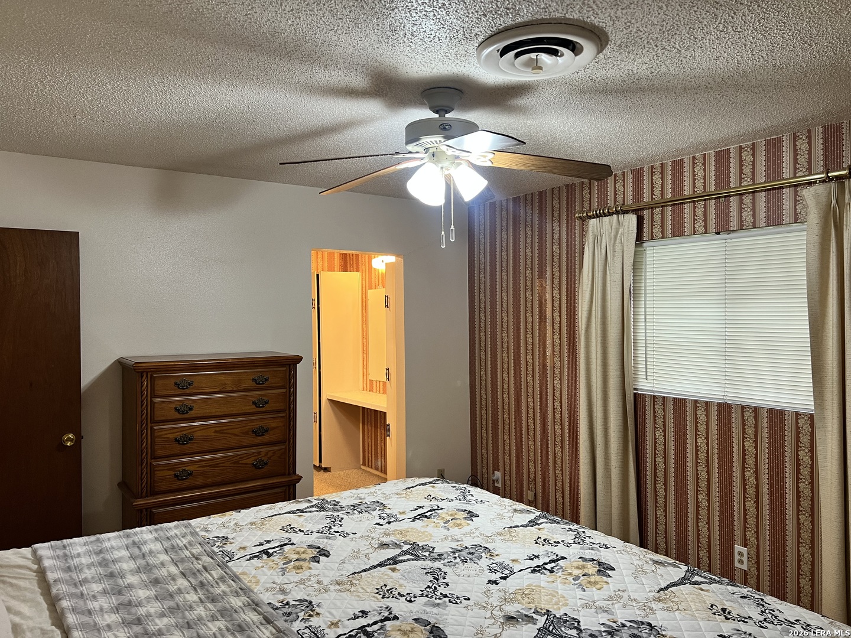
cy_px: 319
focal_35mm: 26
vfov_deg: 53.1
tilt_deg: -1.3
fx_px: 639
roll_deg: +0.3
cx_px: 426
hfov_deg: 67.3
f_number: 1.5
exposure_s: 1/60
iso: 200
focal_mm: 5.7
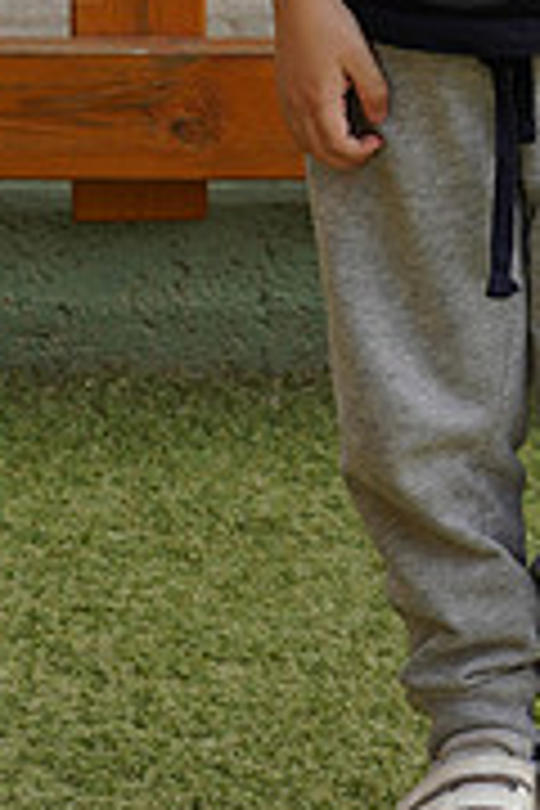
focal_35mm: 328
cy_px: -126
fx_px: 7379
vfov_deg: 6.3
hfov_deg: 4.2
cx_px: 443
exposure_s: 1/160
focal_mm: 102
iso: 200
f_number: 10
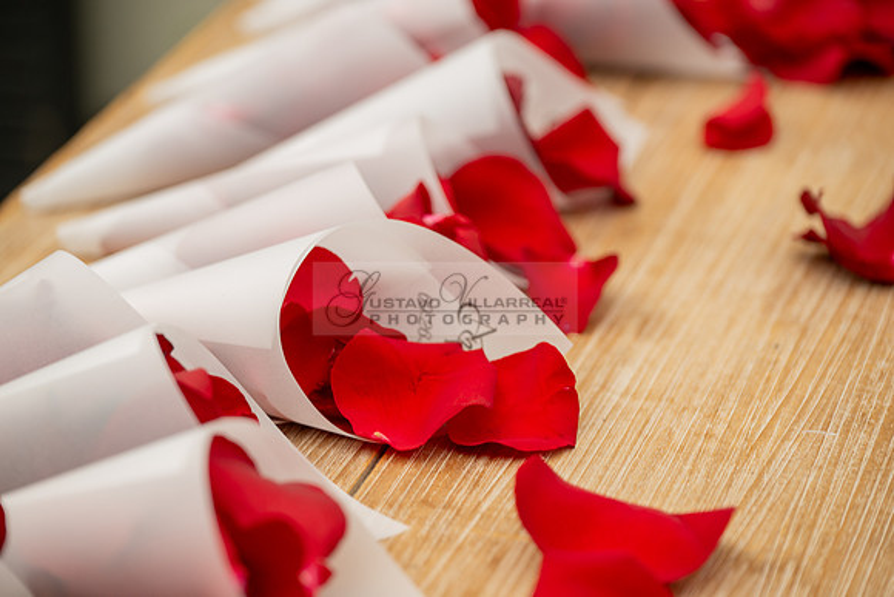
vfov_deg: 11.4
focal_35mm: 120
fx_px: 2981
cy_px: 298
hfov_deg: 17.1
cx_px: 447
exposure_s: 1/160
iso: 200
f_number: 4
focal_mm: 120
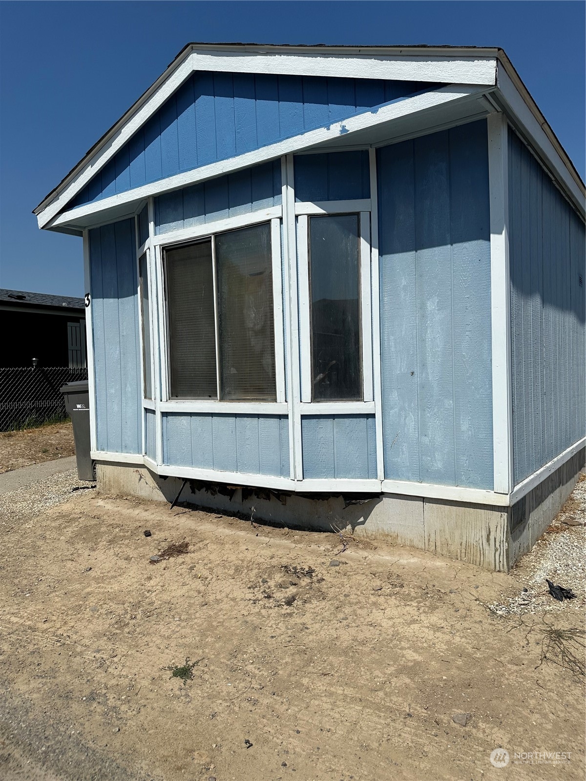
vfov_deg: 71.6
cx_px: 293
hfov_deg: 56.8
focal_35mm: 24
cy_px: 390
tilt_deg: -1.4
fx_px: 542
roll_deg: +0.8
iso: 80
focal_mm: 6.86
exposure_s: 1/12048
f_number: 1.78
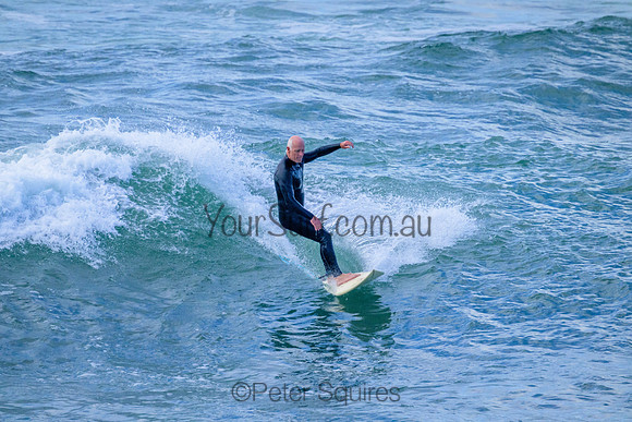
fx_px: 14047
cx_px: 316
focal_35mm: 800
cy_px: 211
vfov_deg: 1.7
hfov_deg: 2.6
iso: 3600
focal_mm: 800
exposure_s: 1/2000
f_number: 11
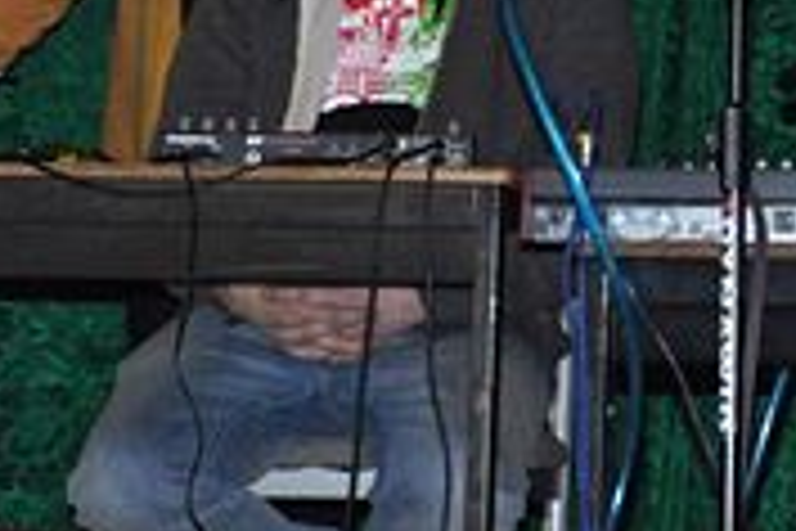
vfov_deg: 5.0
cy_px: -61
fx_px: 6058
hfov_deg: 7.1
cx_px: 1889
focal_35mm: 274
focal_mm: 38
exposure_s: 1/60
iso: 1000
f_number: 4.2
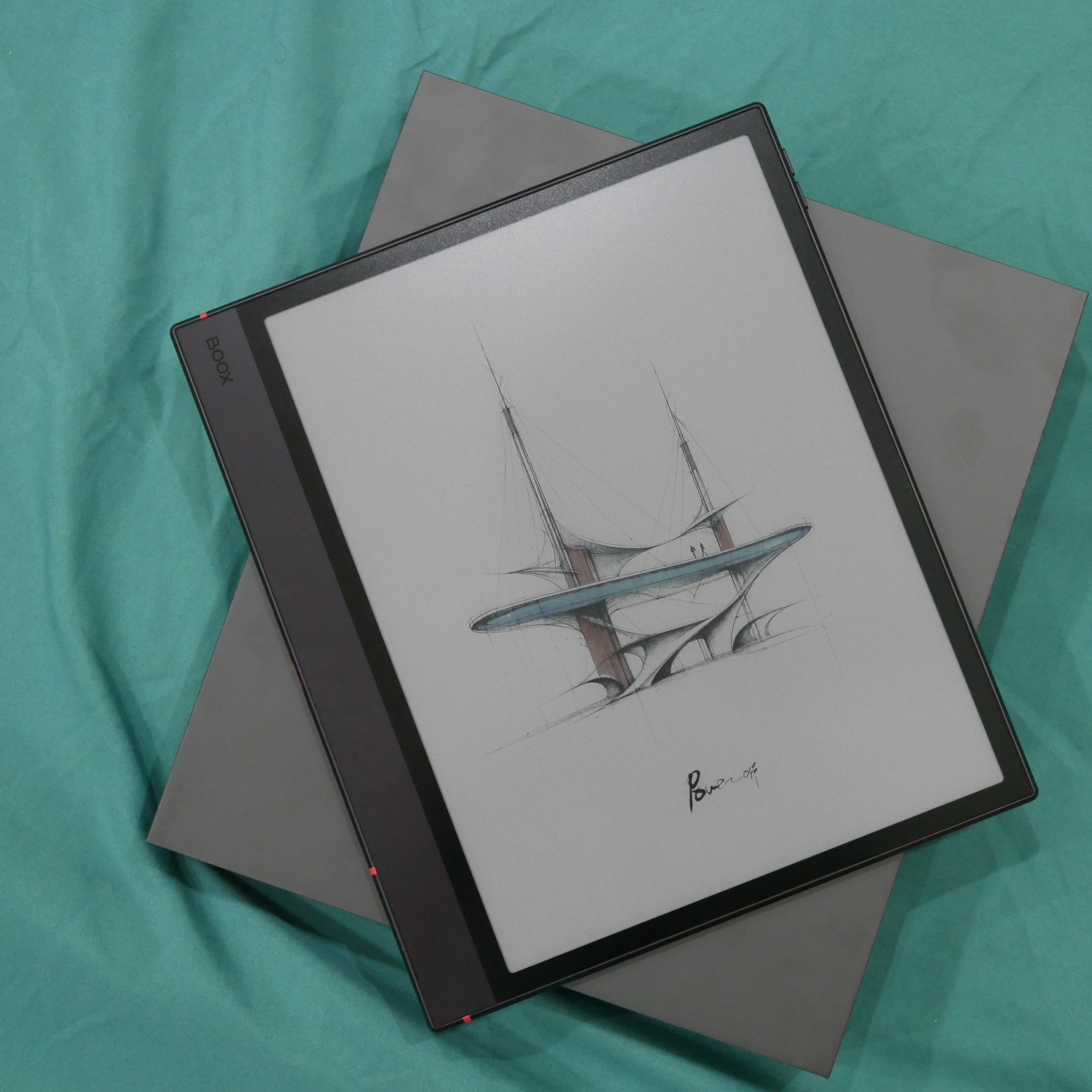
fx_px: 2284
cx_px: 654
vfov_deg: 26.9
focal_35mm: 64
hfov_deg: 26.8
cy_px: 549
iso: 1600
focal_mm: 27
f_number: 5.2
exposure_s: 1/60
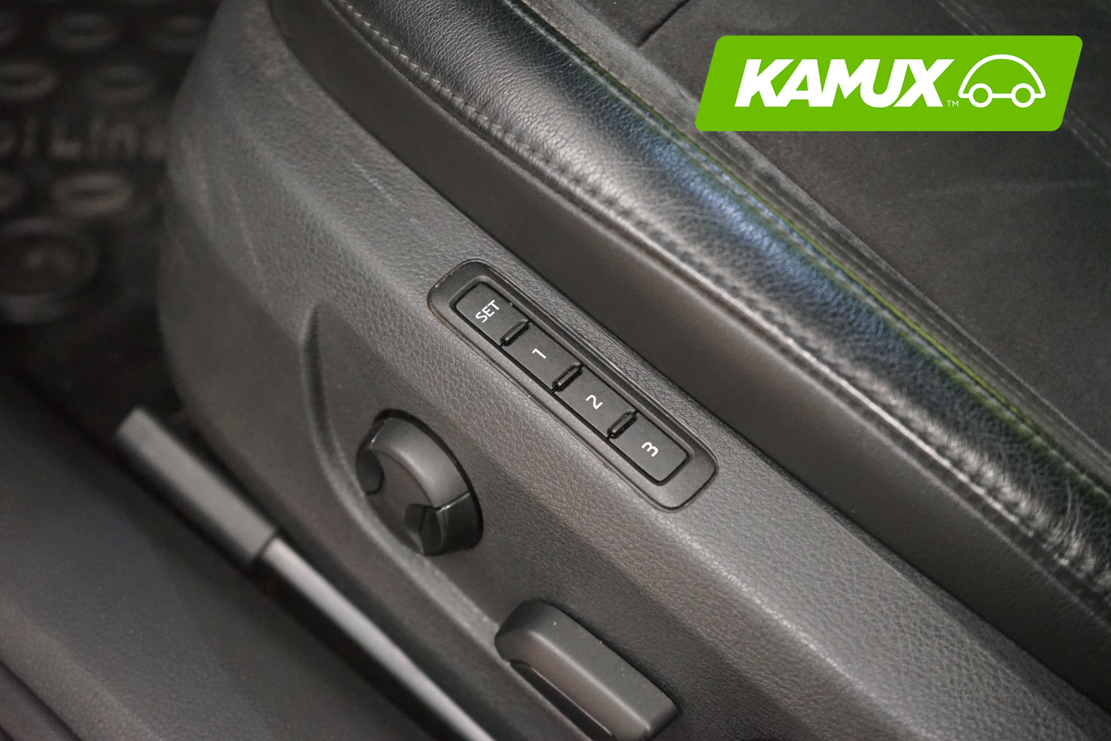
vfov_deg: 27.0
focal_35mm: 50
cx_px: 556
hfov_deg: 39.6
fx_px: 1543
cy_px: 370
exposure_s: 1/40
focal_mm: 50
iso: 6400
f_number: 4.5
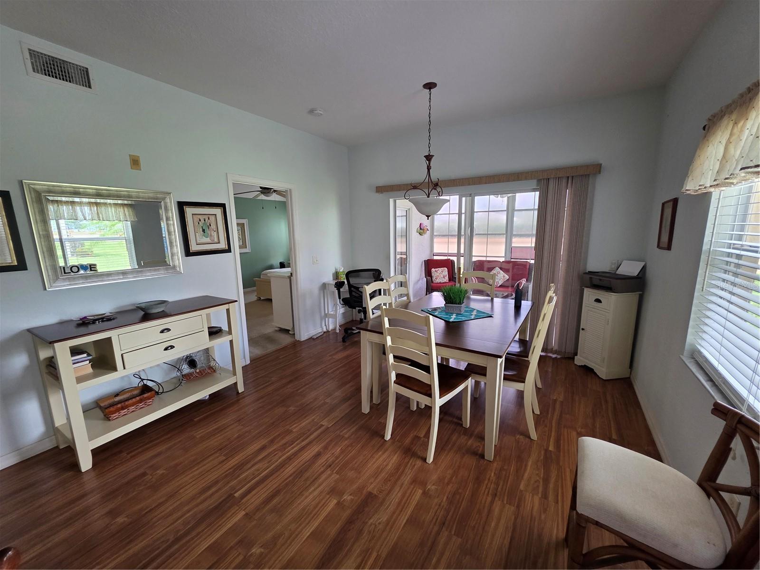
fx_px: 285
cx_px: 380
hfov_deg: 106.2
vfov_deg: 89.9
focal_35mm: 13
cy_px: 285
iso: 160
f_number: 1.9
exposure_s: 1/120
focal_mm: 2.2
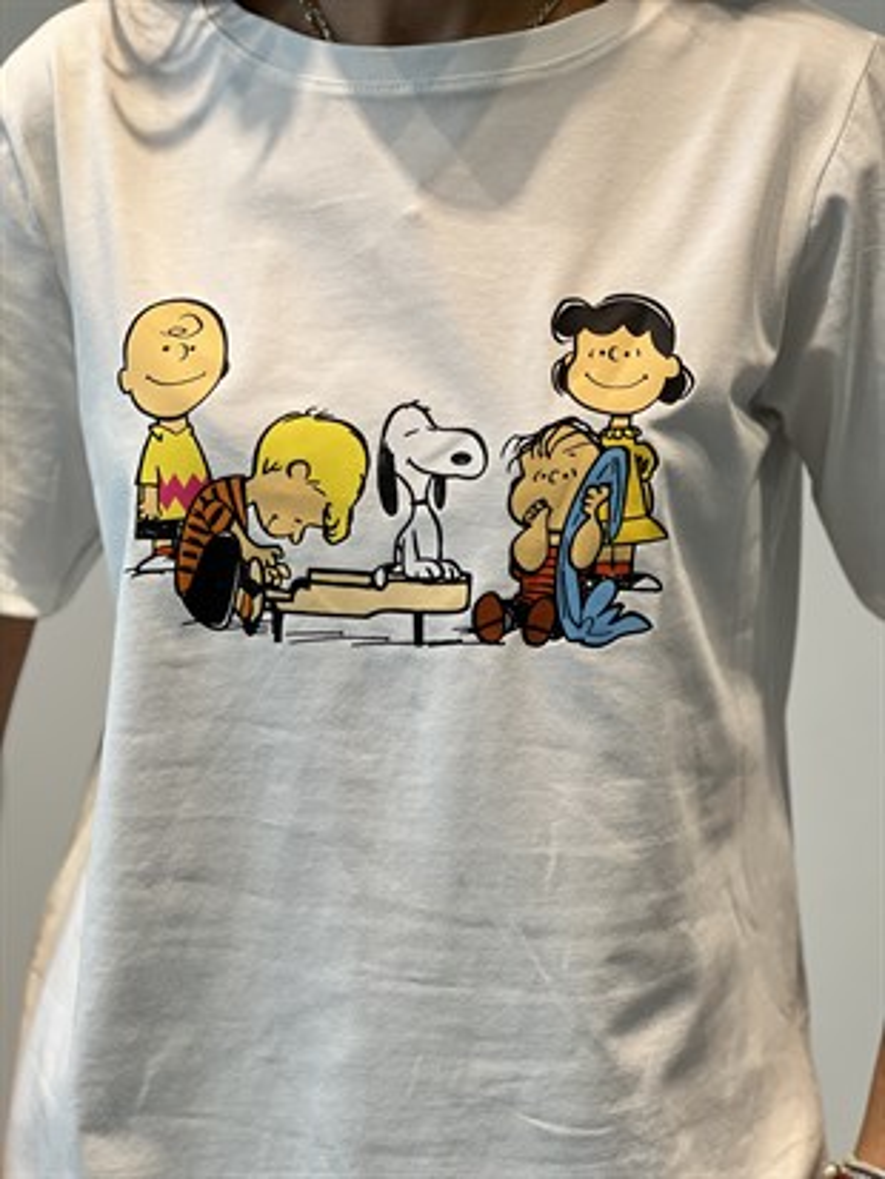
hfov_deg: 19.1
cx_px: 442
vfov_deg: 25.3
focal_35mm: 77
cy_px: 590
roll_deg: +0.0
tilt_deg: -14.3
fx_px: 2623
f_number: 2.8
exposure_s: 1/121
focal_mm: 9
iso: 80
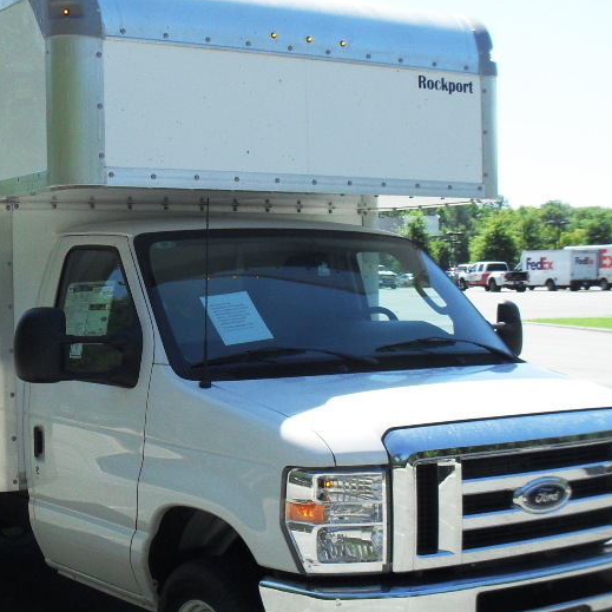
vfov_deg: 28.1
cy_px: 336
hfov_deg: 27.8
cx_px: 164
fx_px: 1220
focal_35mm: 61
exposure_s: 1/125
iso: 100
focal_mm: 6.3
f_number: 8.4
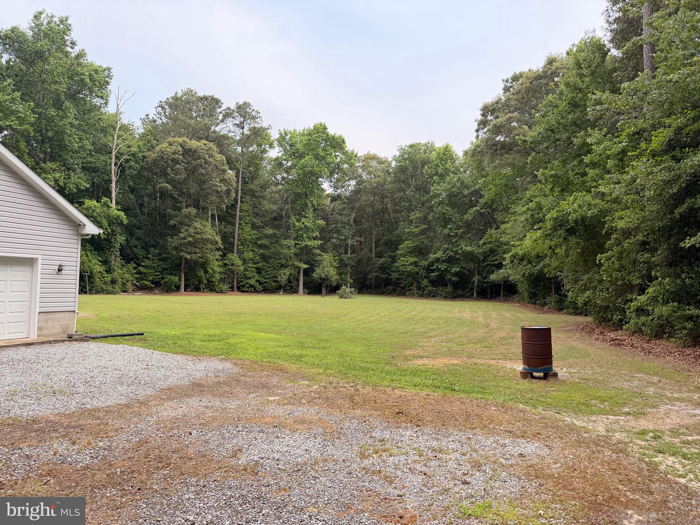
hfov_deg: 71.6
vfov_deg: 56.8
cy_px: 262
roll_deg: -1.0
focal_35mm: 24
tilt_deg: +2.8
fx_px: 485
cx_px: 350
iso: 100
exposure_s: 1/1522
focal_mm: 6.76
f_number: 1.78
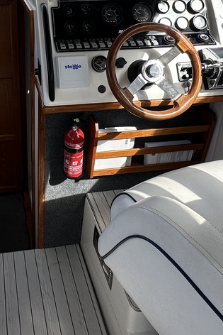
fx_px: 344
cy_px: 77
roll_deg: +0.8
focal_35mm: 37
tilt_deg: -21.2
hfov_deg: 34.4
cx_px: 33
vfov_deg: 49.4
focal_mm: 2.22
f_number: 2.2
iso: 40
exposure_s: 1/515
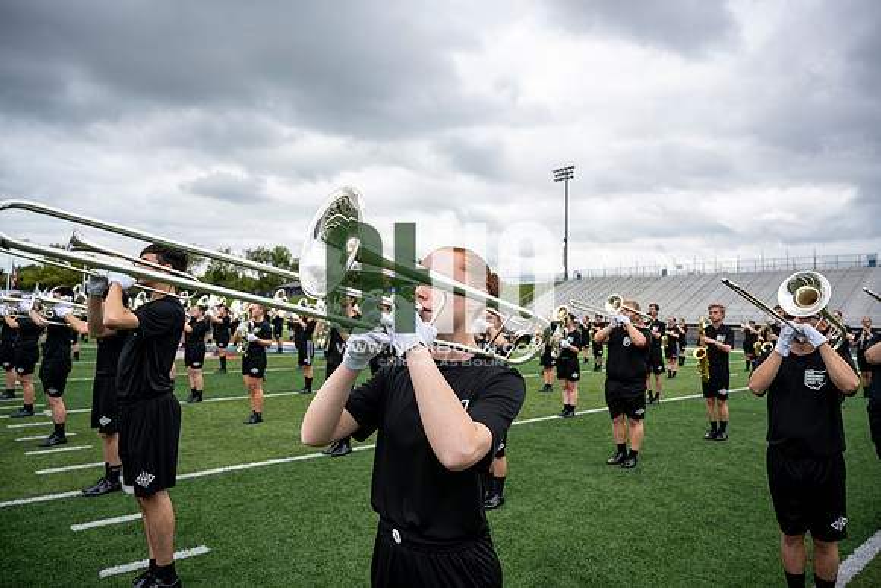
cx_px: 440
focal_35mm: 24
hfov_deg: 73.7
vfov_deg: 53.2
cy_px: 294
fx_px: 587
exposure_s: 1/800
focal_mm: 24
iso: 200
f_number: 4
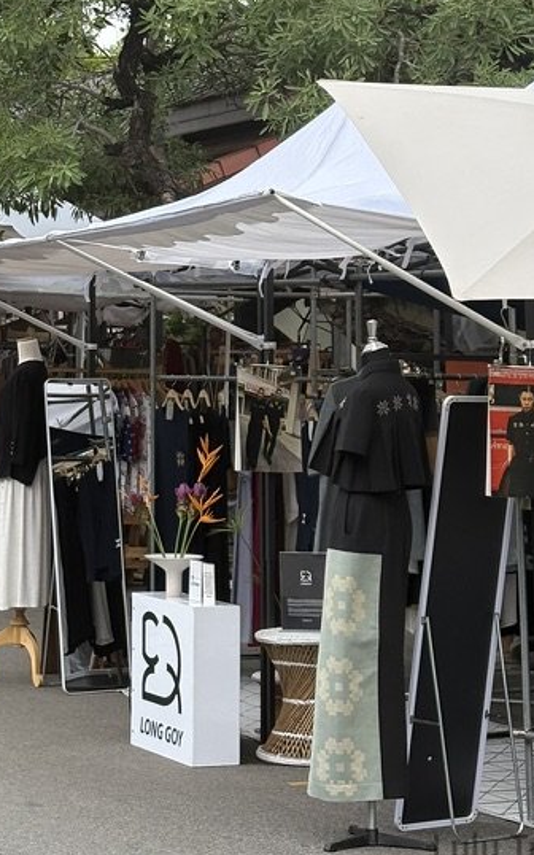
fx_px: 2446
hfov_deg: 12.4
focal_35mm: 105
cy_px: 94
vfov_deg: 19.5
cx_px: 81
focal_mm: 5.96
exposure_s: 1/1484
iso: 50
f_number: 1.6
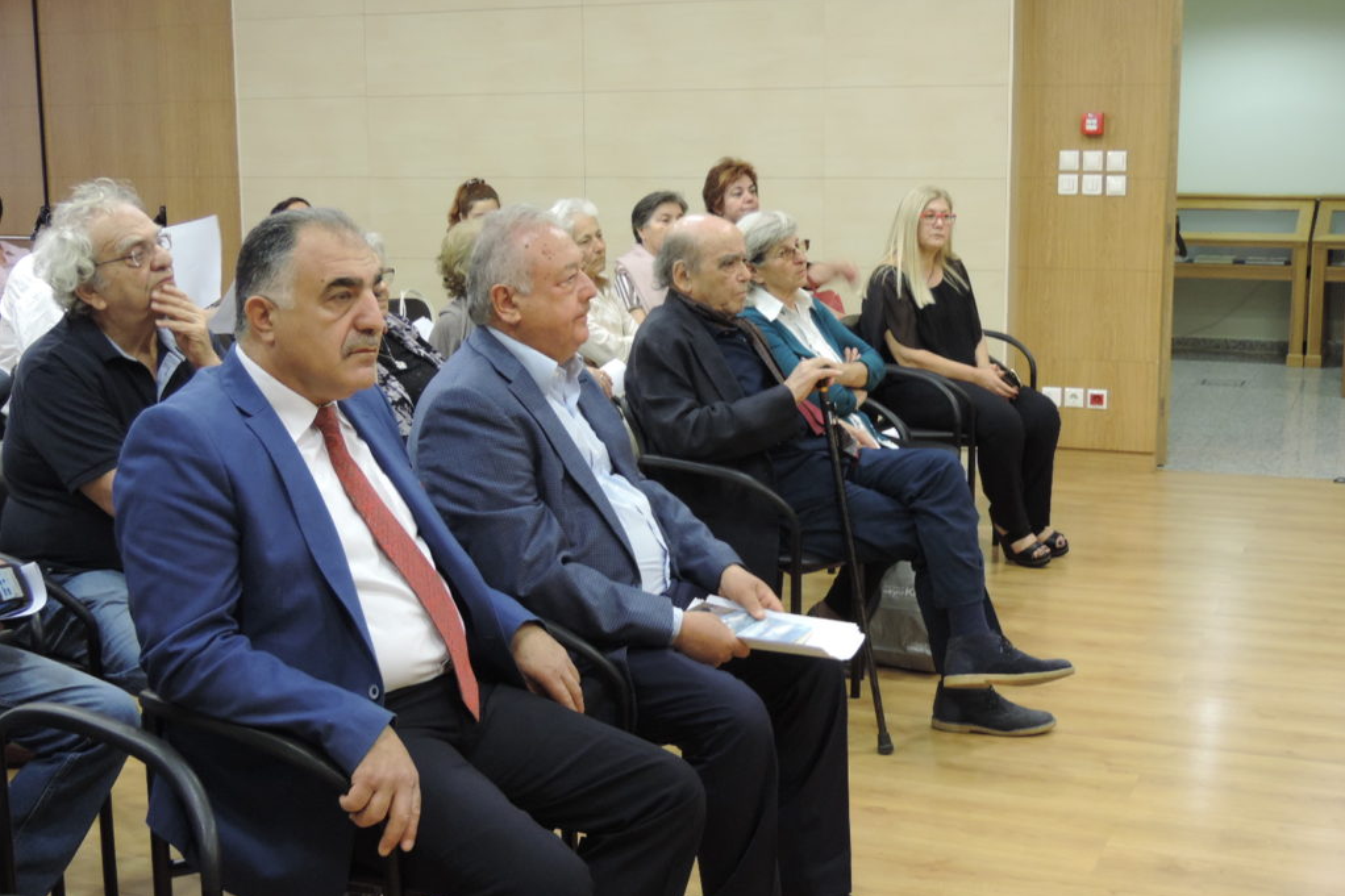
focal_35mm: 49
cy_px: 492
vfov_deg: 27.5
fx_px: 1830
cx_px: 672
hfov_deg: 40.3
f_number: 3.5
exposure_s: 1/15
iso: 400
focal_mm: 8.3
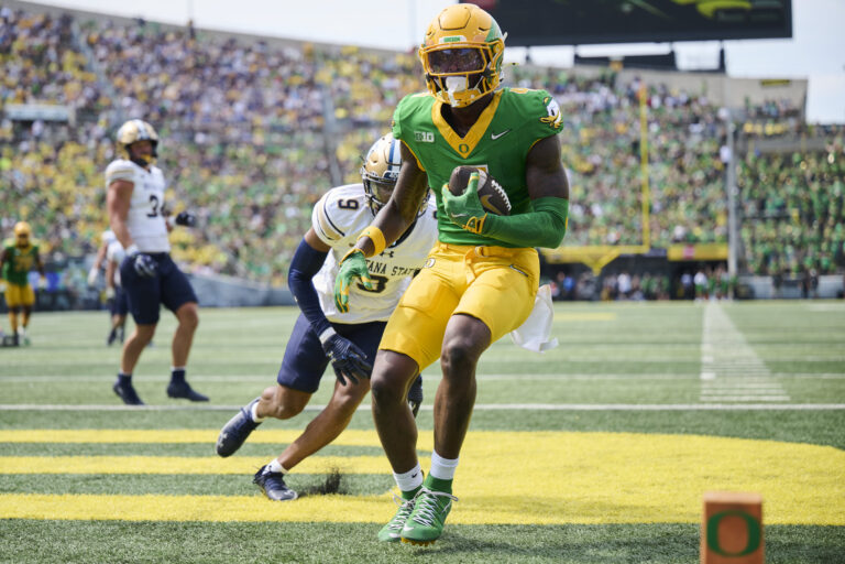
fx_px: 1948
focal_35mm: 83
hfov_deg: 24.5
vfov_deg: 16.5
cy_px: 282
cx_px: 422
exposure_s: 1/1919
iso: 320
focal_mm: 83
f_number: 2.8
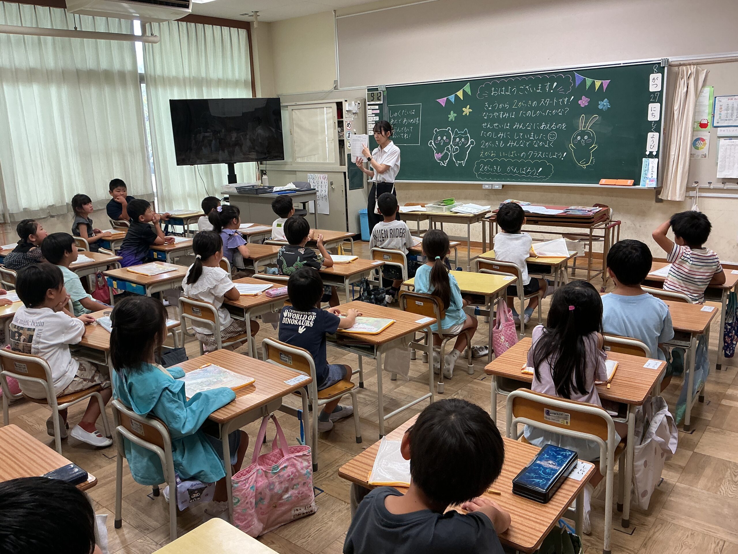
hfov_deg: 61.7
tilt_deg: -13.3
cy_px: 277
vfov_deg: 48.2
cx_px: 369
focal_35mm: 29
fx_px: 618
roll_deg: +1.9
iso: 64
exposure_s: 1/60
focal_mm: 3
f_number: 1.8
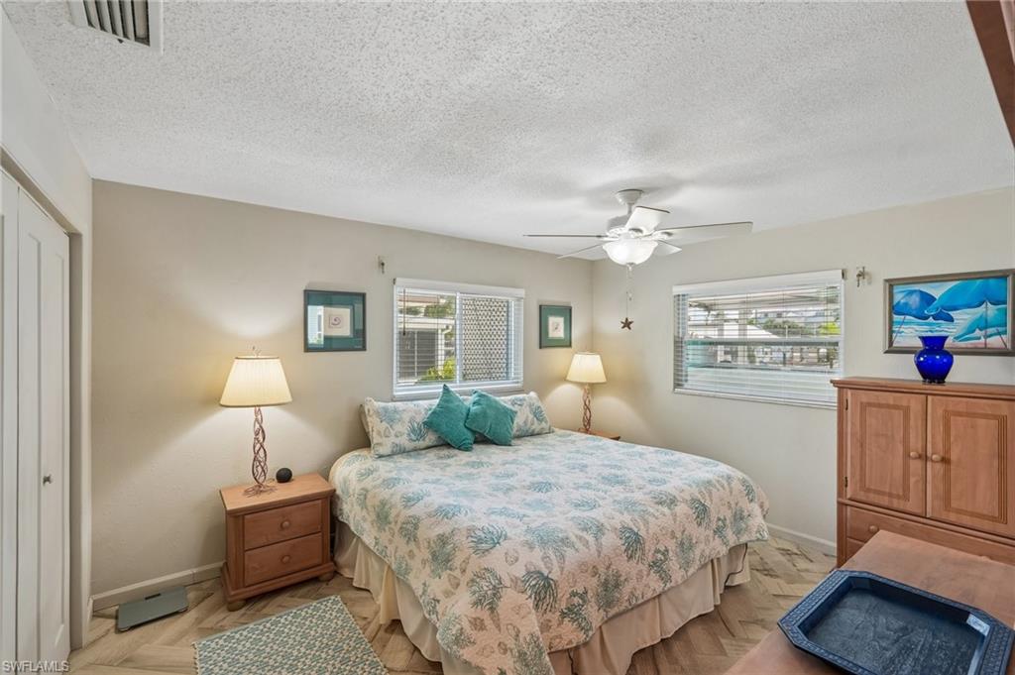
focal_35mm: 16
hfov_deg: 95.0
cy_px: 338
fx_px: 465
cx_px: 508
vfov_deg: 72.0
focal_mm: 16.5
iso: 400
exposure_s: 1/25
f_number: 8
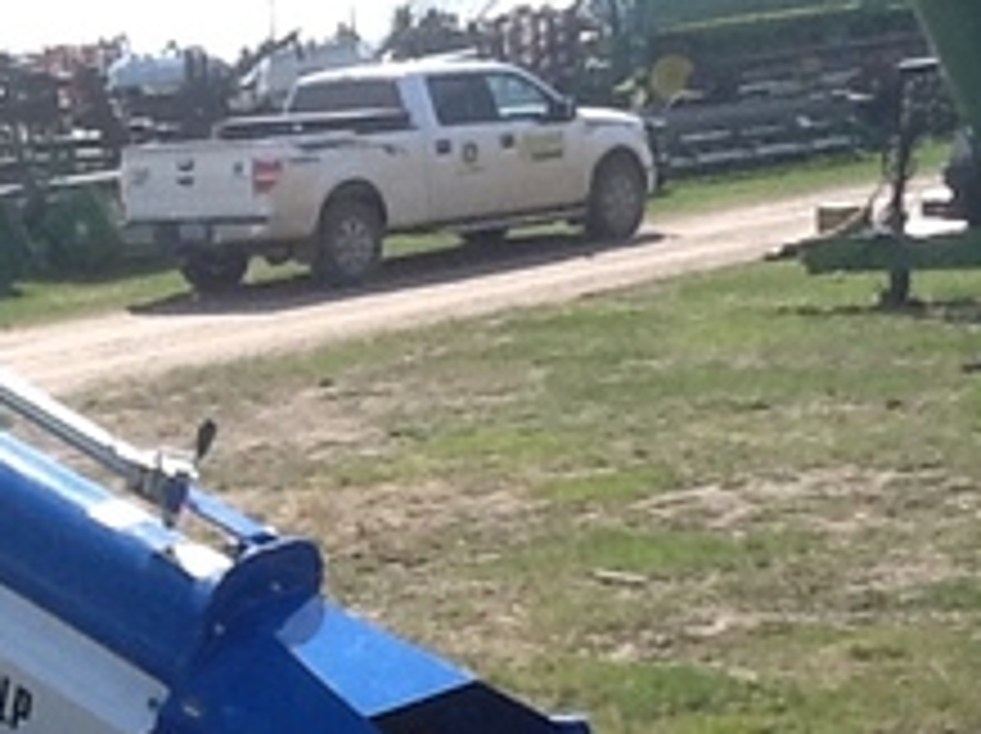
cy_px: 869
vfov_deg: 17.6
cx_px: 274
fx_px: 2265
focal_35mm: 80
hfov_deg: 24.2
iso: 80
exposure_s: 1/835
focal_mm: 2.03
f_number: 2.4
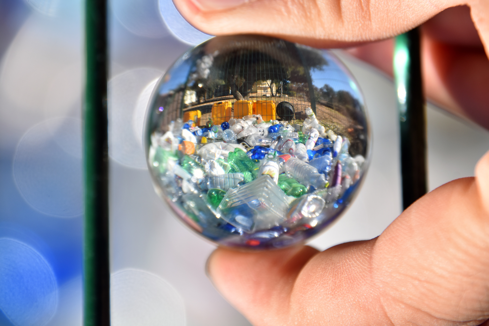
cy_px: 163
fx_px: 6112
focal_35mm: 450
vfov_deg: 3.1
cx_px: 244
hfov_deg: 4.6
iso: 280
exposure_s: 1/1000
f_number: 8
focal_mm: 300
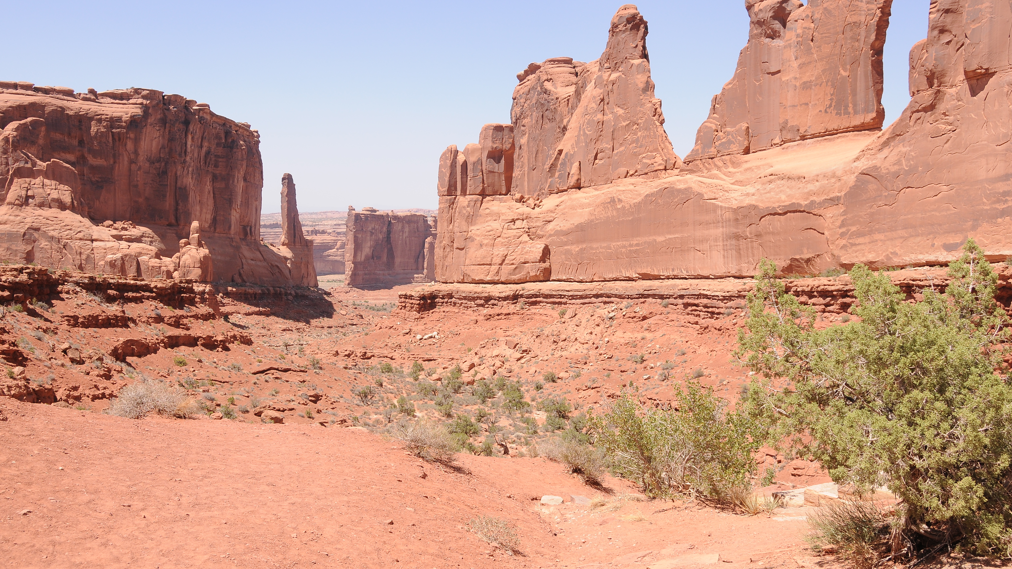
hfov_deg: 49.4
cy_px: 263
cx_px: 504
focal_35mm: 41
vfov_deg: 29.0
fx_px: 1100
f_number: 9
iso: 200
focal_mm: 26
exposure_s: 1/320
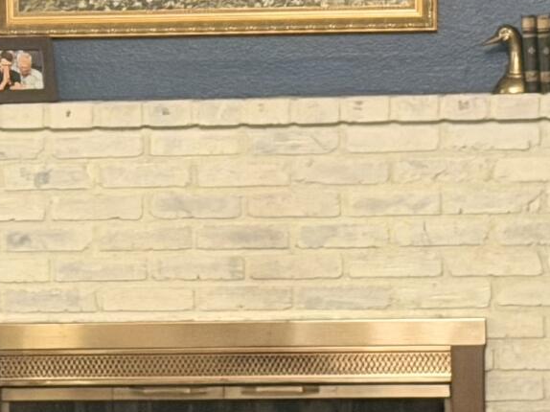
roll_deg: +2.1
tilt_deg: -3.7
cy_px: 204
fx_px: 3986
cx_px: 11
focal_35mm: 251
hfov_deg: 7.9
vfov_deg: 5.9
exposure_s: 1/40
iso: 500
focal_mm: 6.76
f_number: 1.78
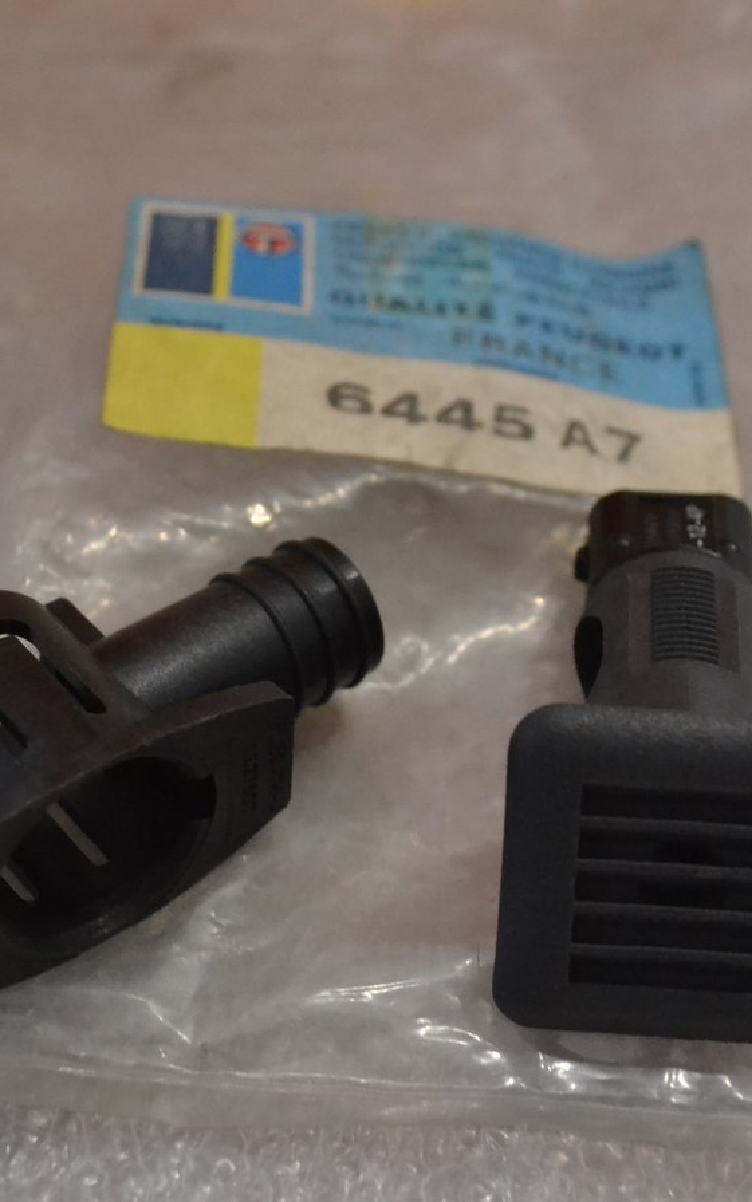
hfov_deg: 18.9
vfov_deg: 29.8
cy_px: 600
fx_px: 2261
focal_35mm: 69
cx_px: 383
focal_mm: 30
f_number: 4.5
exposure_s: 1/50
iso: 3200
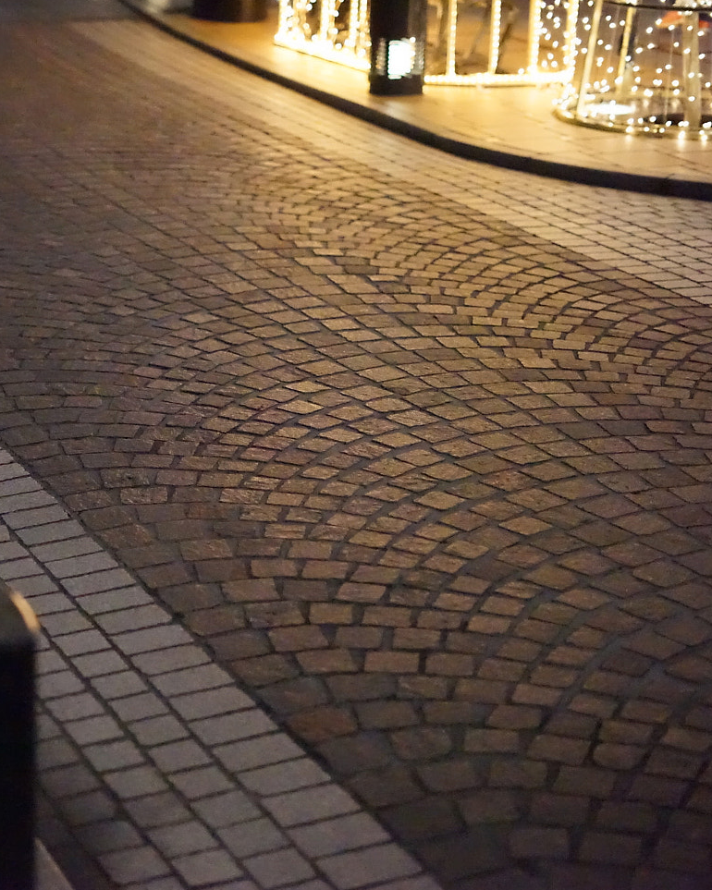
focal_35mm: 78
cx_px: 136
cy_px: 429
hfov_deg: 19.4
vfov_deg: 24.4
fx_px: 2055
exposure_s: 1/2000
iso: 25600
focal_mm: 50
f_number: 1.8
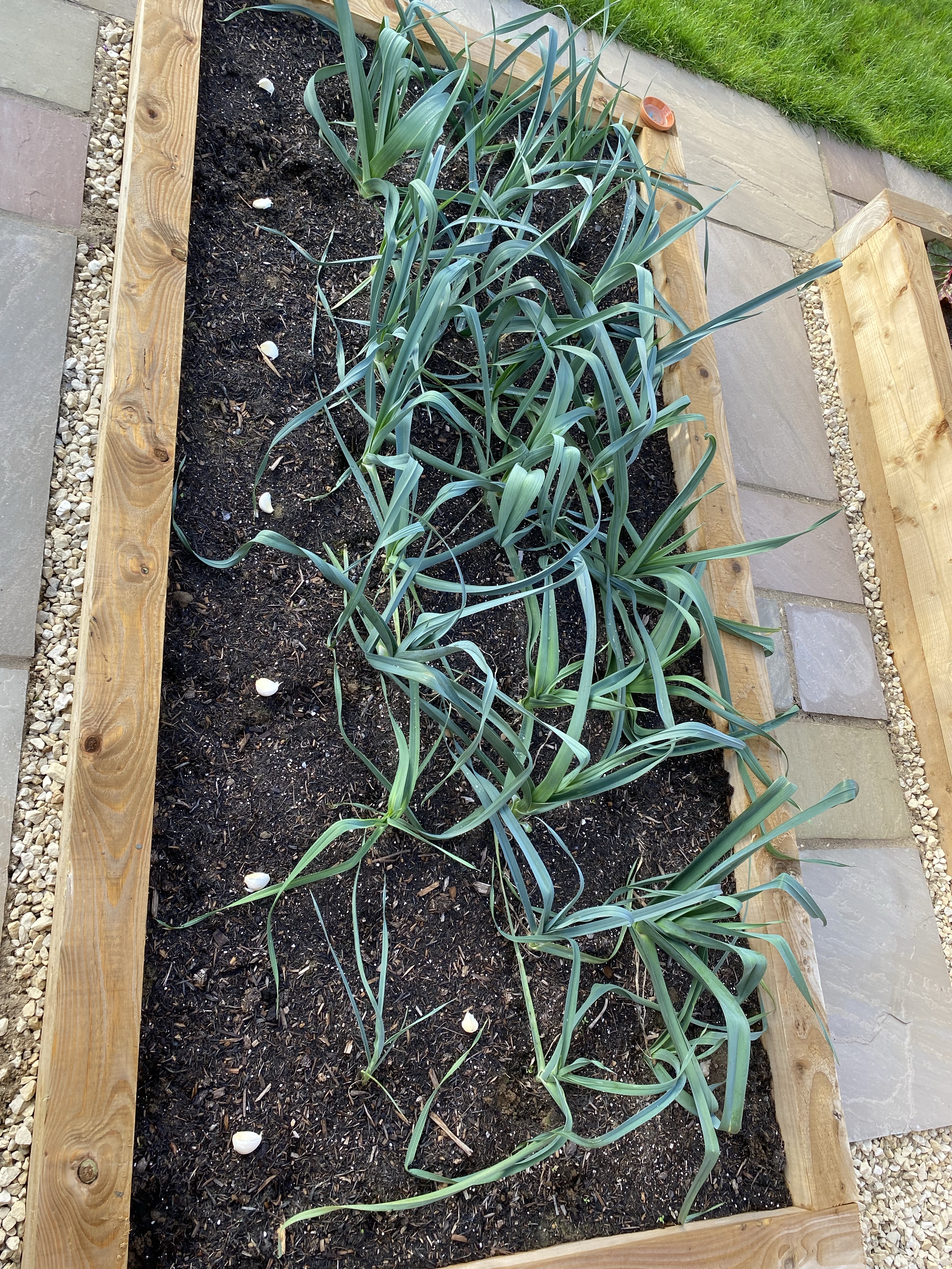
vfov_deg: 67.3
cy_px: 634
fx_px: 953
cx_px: 476
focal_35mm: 26
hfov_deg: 53.1
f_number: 1.8
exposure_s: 1/121
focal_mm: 4.25
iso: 32
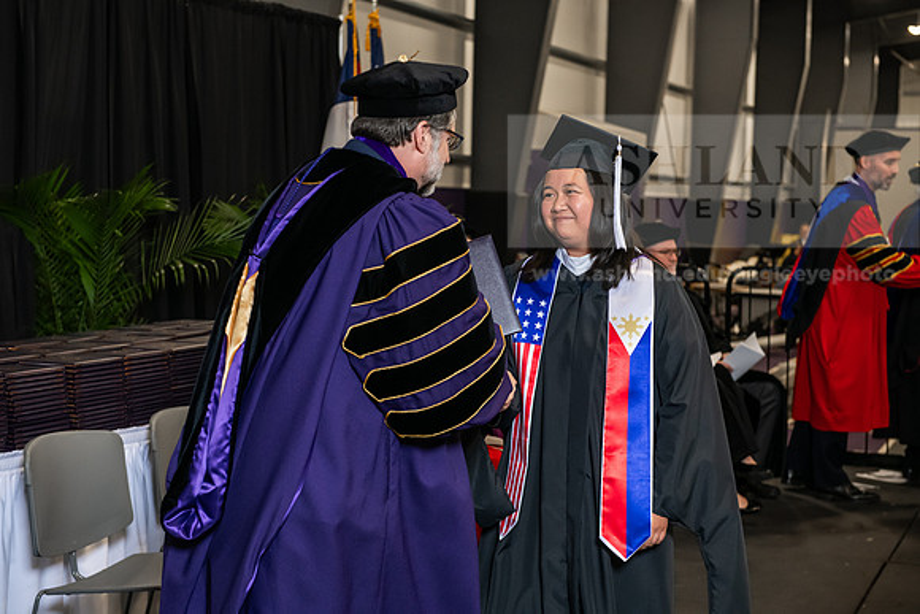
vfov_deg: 20.6
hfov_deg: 30.5
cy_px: 307
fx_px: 1687
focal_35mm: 66
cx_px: 460
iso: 2000
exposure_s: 1/200
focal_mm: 66
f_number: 5
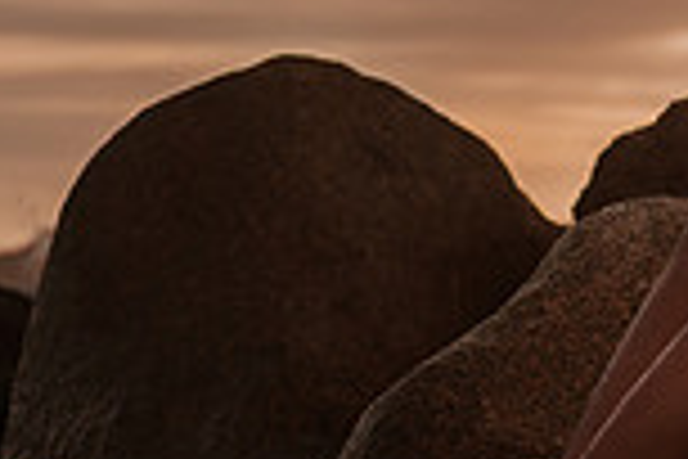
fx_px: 2714
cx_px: 937
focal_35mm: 142
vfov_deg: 9.6
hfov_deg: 13.8
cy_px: 89
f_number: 1.8
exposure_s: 1/3200
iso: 100
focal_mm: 35
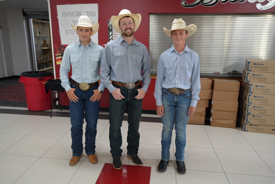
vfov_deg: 48.0
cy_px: 92
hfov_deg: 67.4
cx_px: 138
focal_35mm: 27
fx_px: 206
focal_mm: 18
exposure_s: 1/160
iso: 1250
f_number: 4
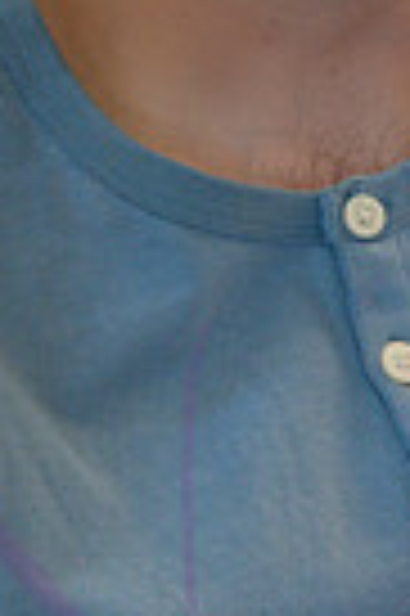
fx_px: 3271
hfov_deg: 7.1
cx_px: 615
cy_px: 387
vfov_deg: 10.8
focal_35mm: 191
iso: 1600
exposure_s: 1/320
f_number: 4
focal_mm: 45
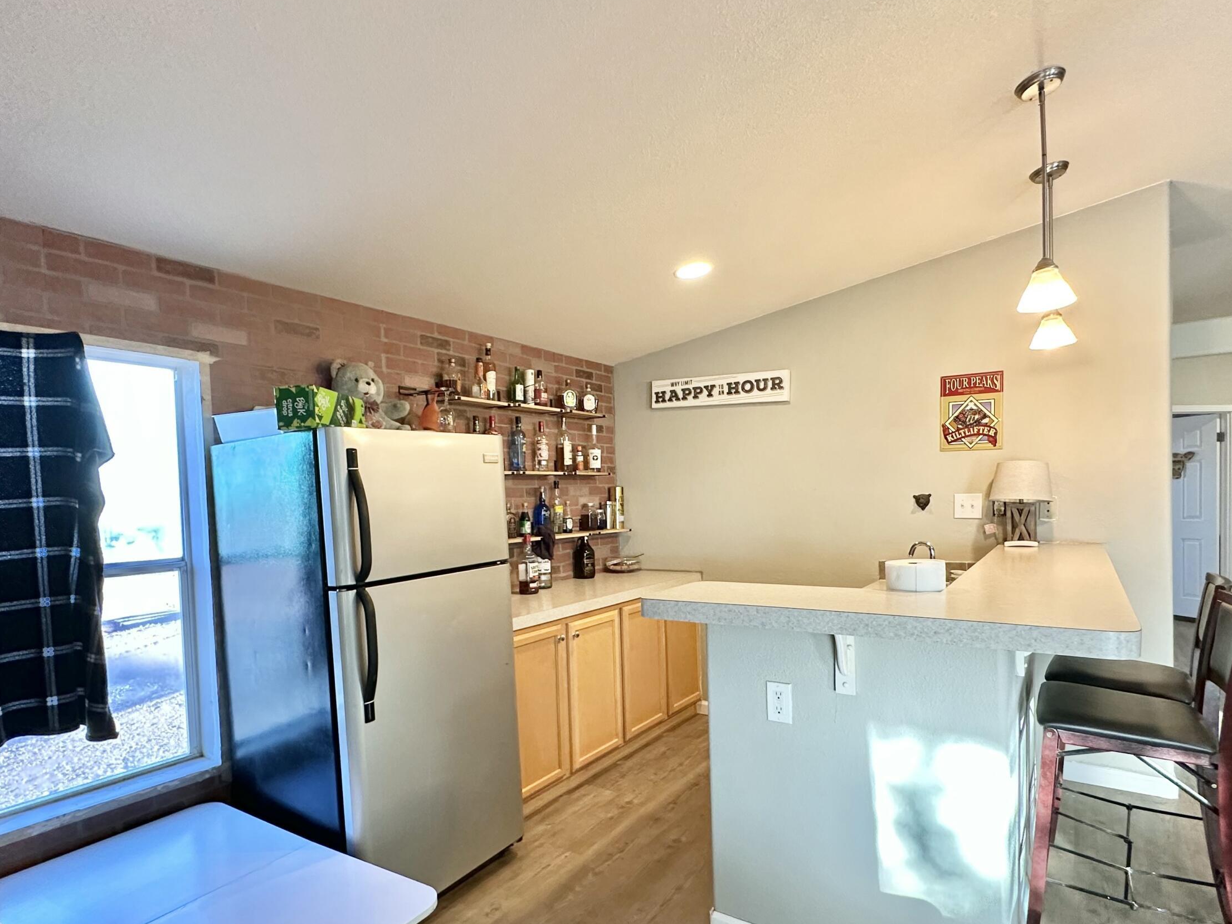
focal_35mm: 19
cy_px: 521
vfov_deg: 68.4
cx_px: 612
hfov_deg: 84.7
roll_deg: +0.7
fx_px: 676
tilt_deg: -2.0
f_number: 2.2
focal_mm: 2.22
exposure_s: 1/60
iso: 250
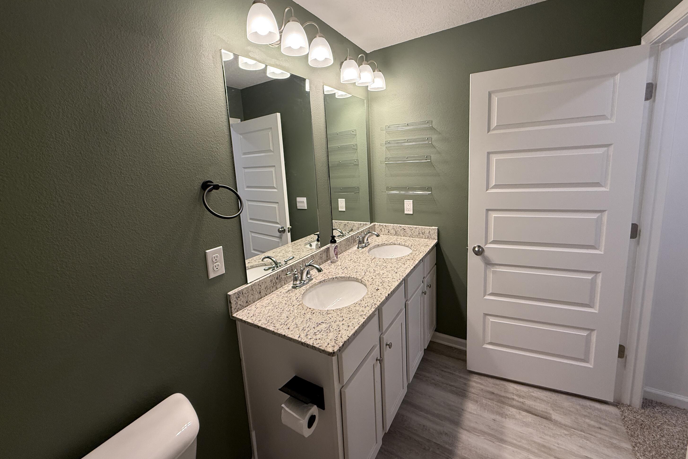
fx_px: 287
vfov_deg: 77.1
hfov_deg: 100.4
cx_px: 340
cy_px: 208
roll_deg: +2.6
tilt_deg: -8.2
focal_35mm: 15
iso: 200
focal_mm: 2.22
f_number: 2.2
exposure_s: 1/120
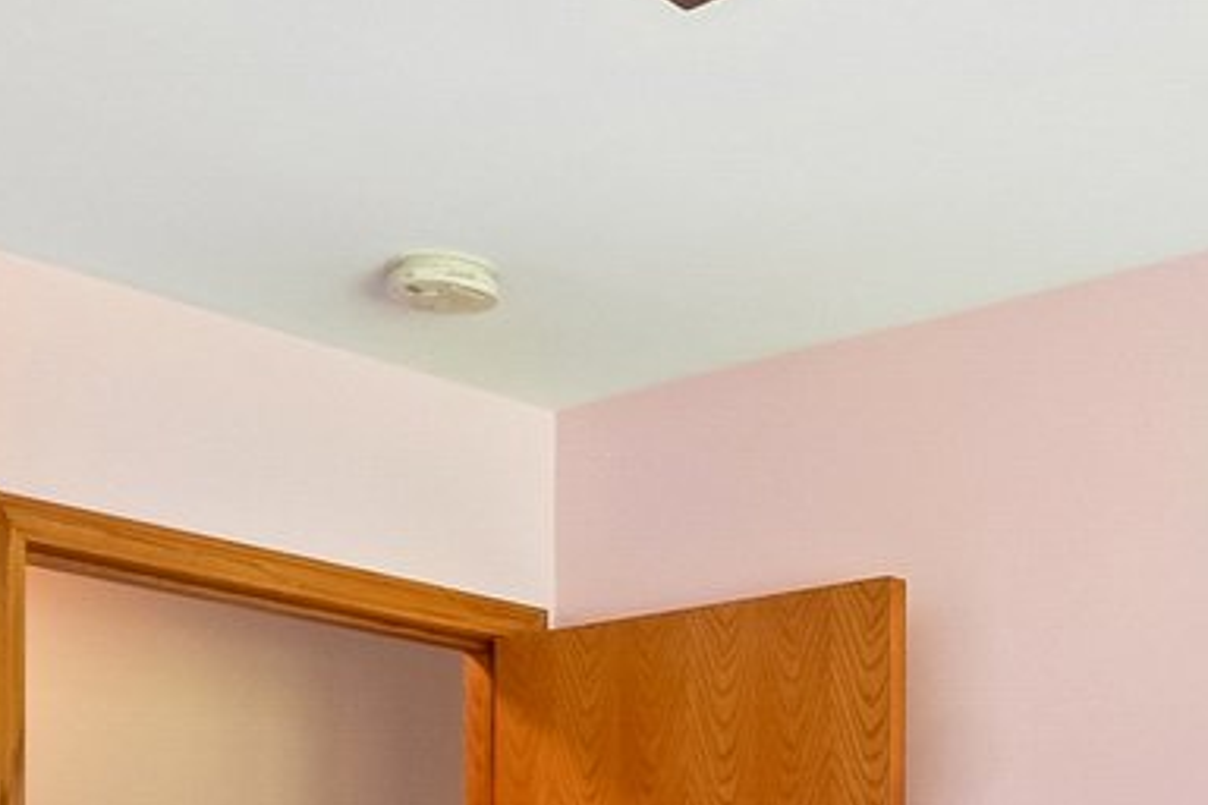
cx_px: 1214
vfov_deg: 15.3
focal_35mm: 80
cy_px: 1316
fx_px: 2684
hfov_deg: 24.2
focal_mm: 10
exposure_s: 1/13
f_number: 8
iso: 400
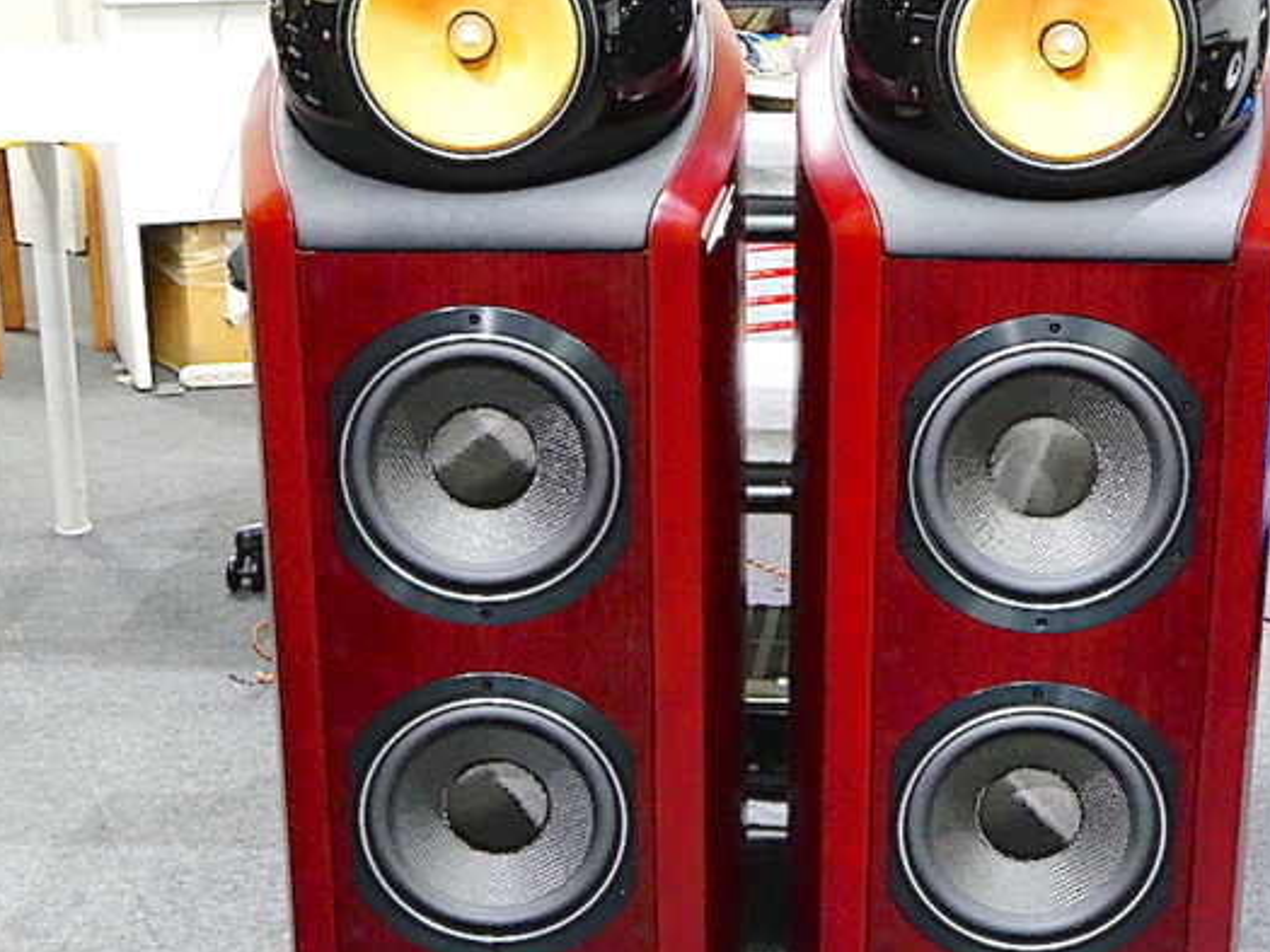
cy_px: 517
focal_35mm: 64
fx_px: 2349
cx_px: 760
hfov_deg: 30.2
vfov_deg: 22.9
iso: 400
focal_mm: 6.3
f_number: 5.6
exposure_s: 1/4
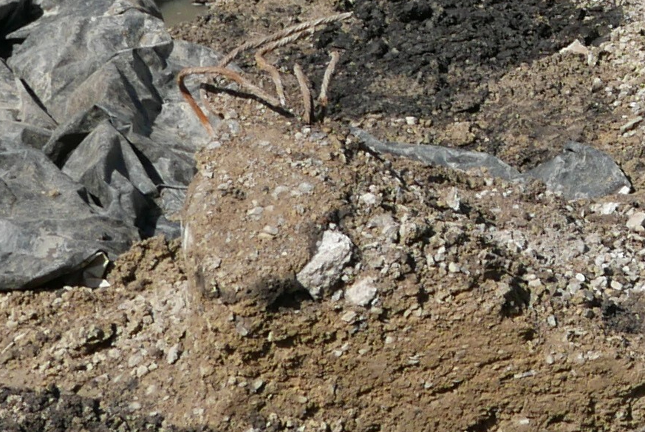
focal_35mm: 181
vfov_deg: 7.3
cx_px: 1267
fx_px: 3246
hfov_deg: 10.5
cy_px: -502
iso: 200
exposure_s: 1/1000
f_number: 5.6
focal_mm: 16.5
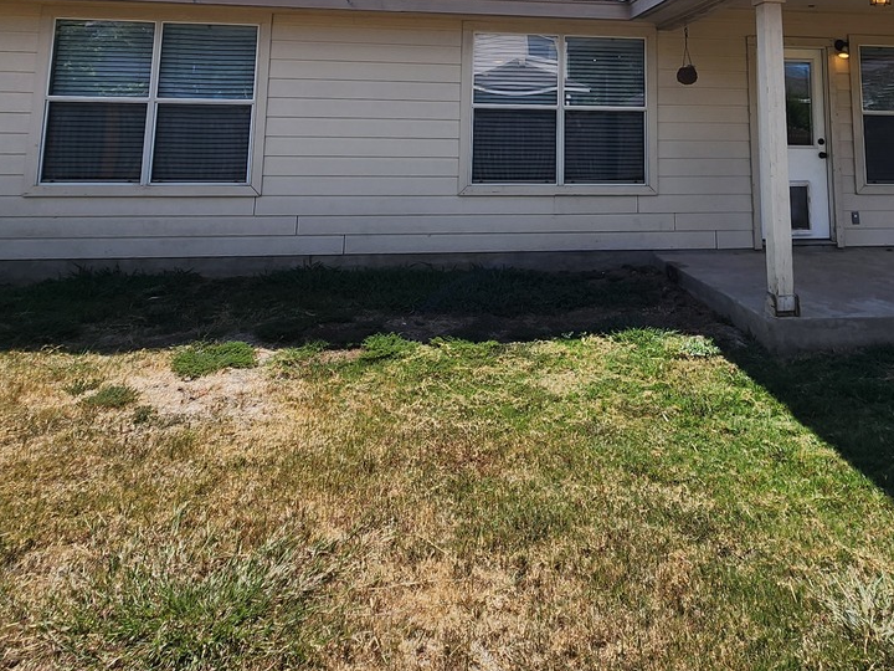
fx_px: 671
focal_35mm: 26
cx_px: 530
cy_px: 39
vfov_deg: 46.5
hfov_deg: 66.7
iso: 50
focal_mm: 2.2
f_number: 2.2
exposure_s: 1/2321
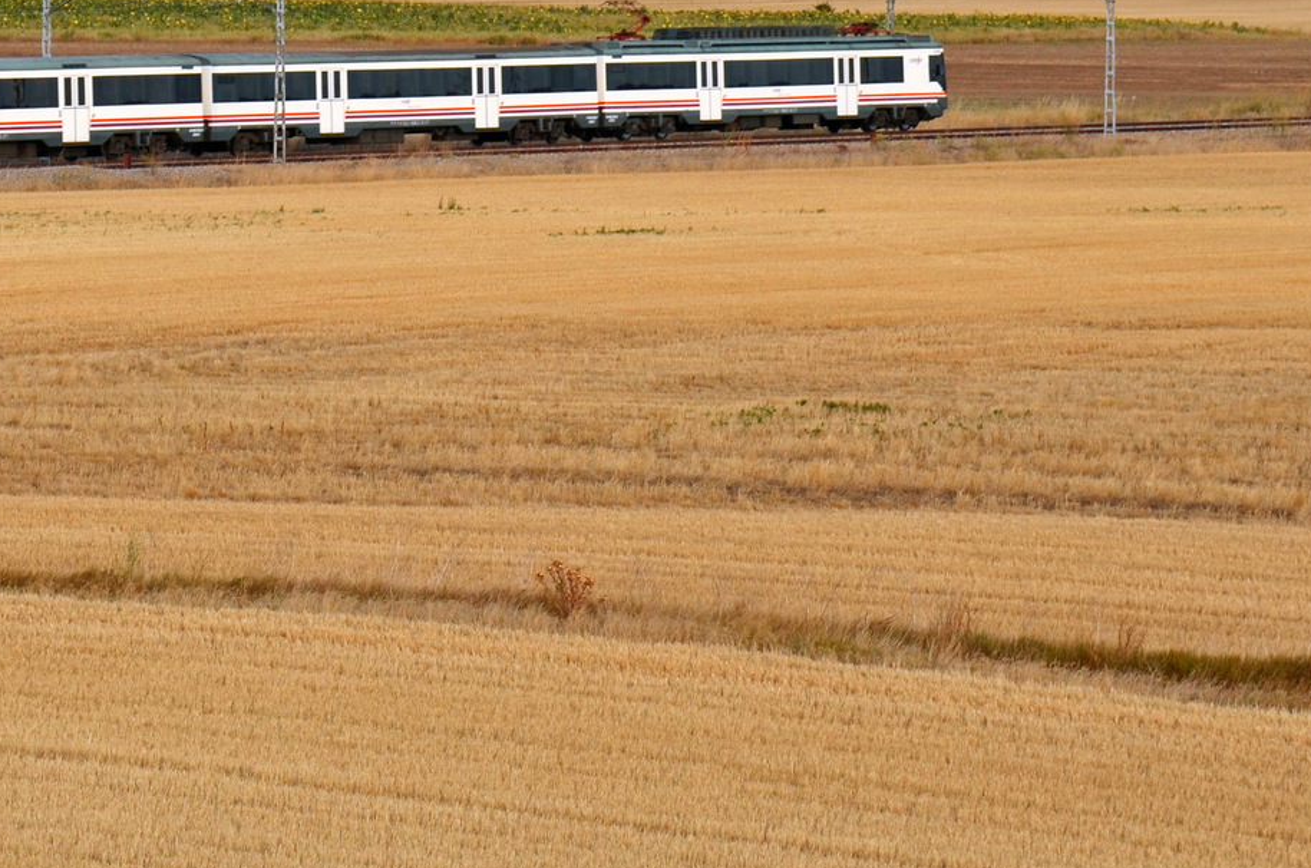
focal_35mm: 271
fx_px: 9847
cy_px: -1
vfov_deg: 5.0
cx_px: 436
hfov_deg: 7.6
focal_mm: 86
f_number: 8
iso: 160
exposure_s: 1/250
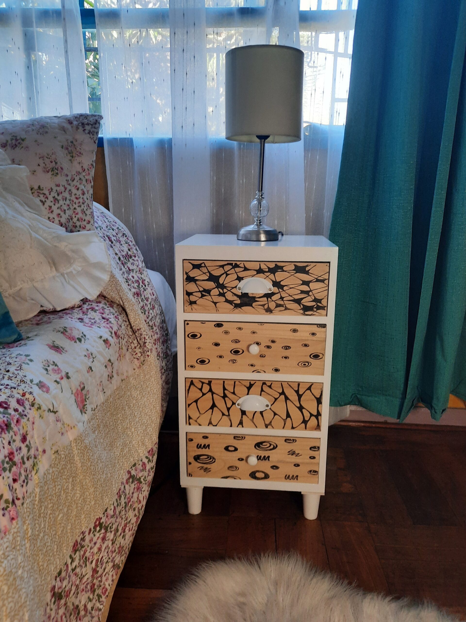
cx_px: 233
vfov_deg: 69.4
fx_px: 449
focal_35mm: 25
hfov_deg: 54.9
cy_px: 311
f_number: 2
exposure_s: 1/50
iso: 250
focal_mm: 4.6
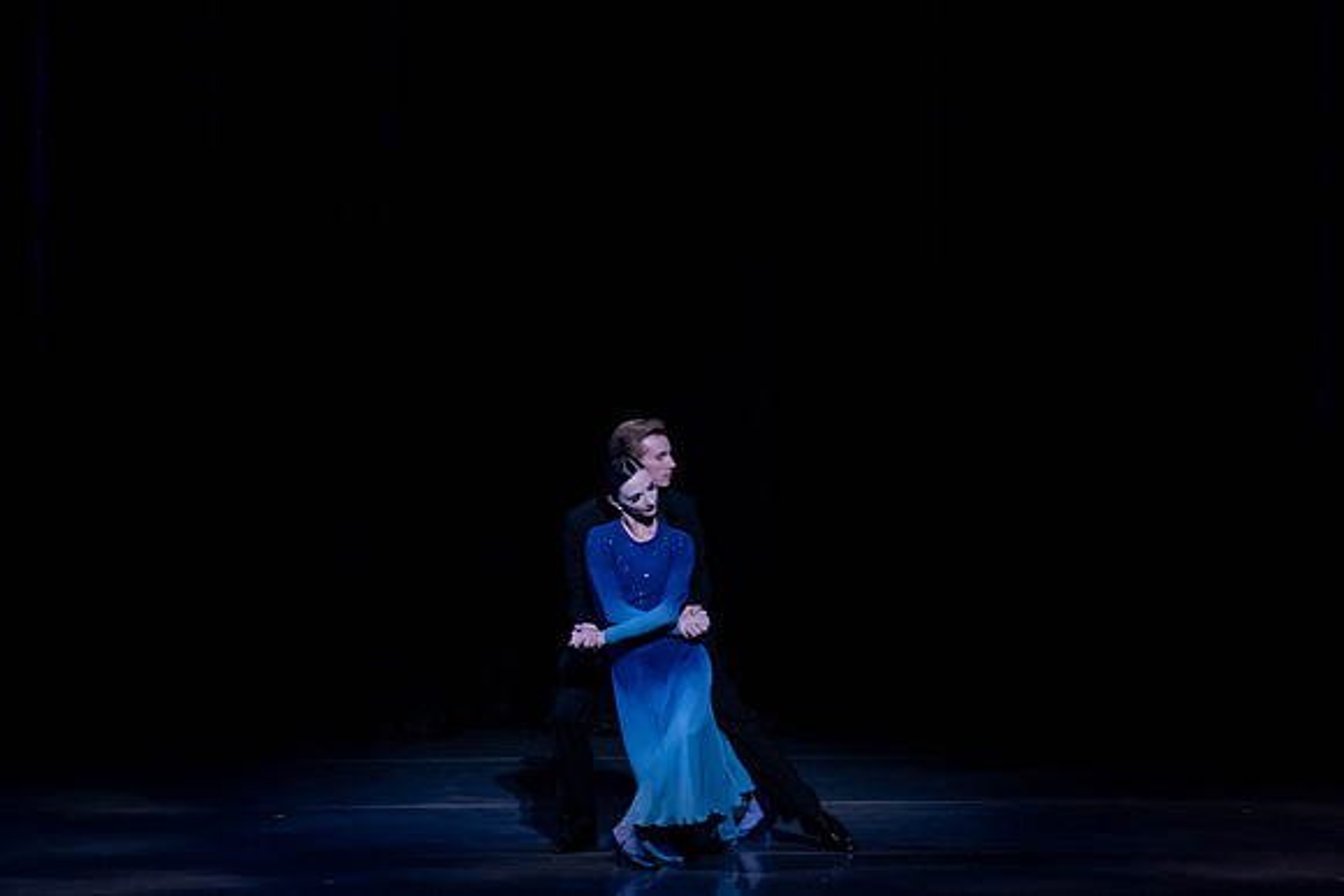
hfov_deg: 6.0
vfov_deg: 4.0
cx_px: 711
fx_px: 12725
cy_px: 271
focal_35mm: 341
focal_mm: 200
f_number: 3.5
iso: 2500
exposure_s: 1/320
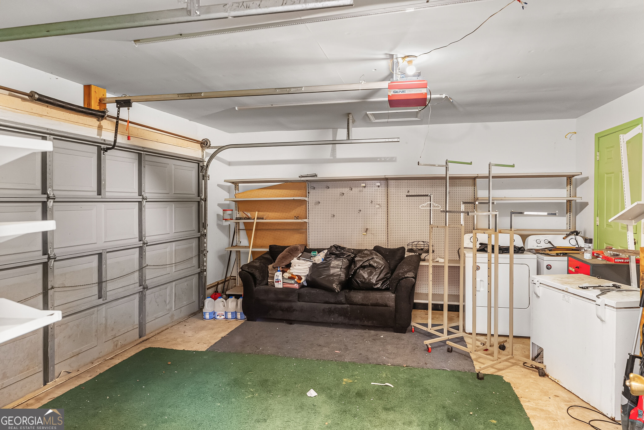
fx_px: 394
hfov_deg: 78.5
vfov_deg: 57.3
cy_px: 215
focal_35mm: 22
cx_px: 322
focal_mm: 22
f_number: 6.3
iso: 12800
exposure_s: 1/1.25
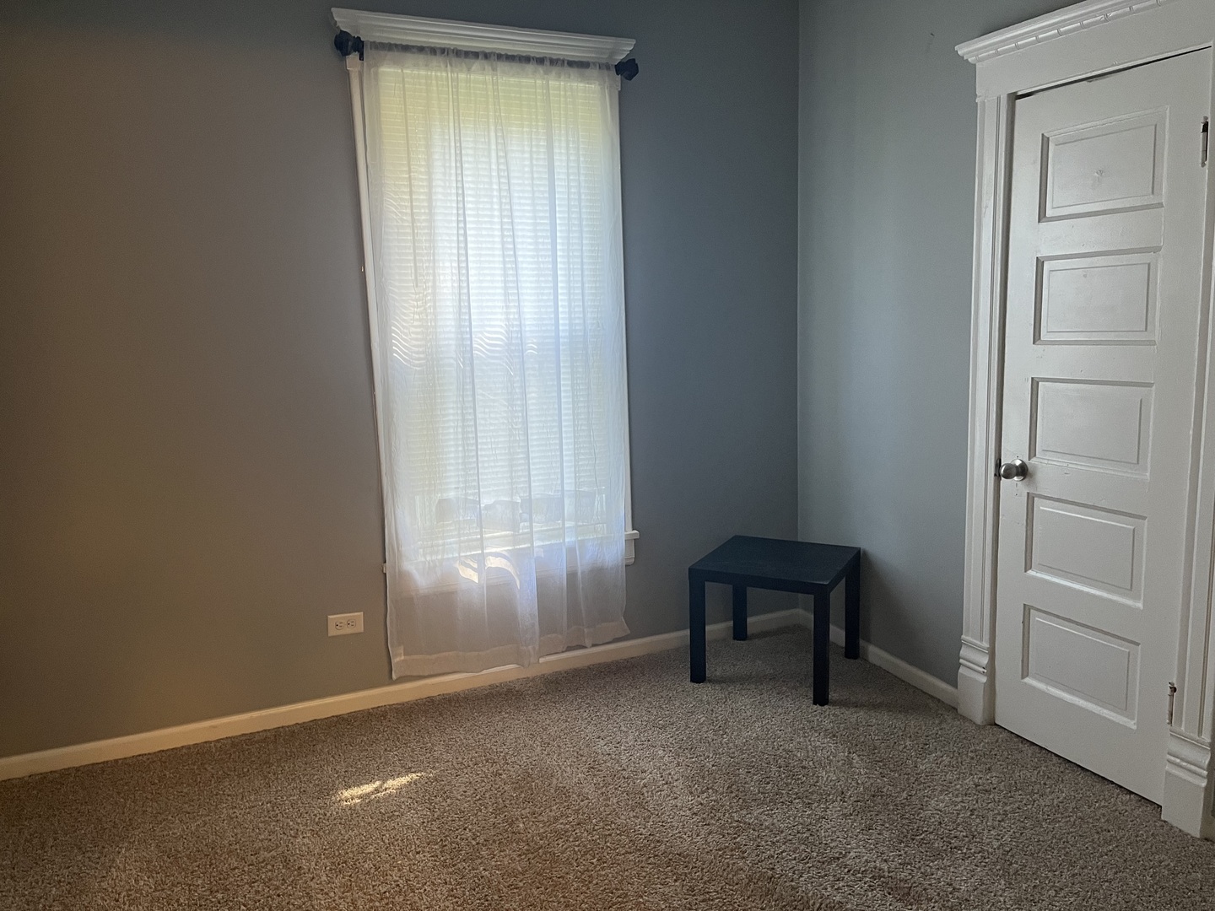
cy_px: 456
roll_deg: +2.8
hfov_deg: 67.3
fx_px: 913
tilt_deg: -8.5
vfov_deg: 53.1
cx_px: 608
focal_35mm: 26
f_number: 1.6
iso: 200
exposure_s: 1/60
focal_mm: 5.1
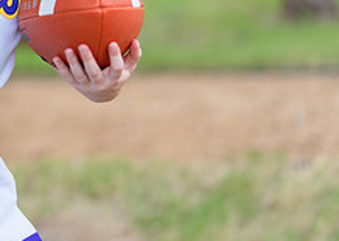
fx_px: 1423
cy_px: -76
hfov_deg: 13.3
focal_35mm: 148
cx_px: -42
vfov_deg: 9.5
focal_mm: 50
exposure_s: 1/500
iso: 160
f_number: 1.2
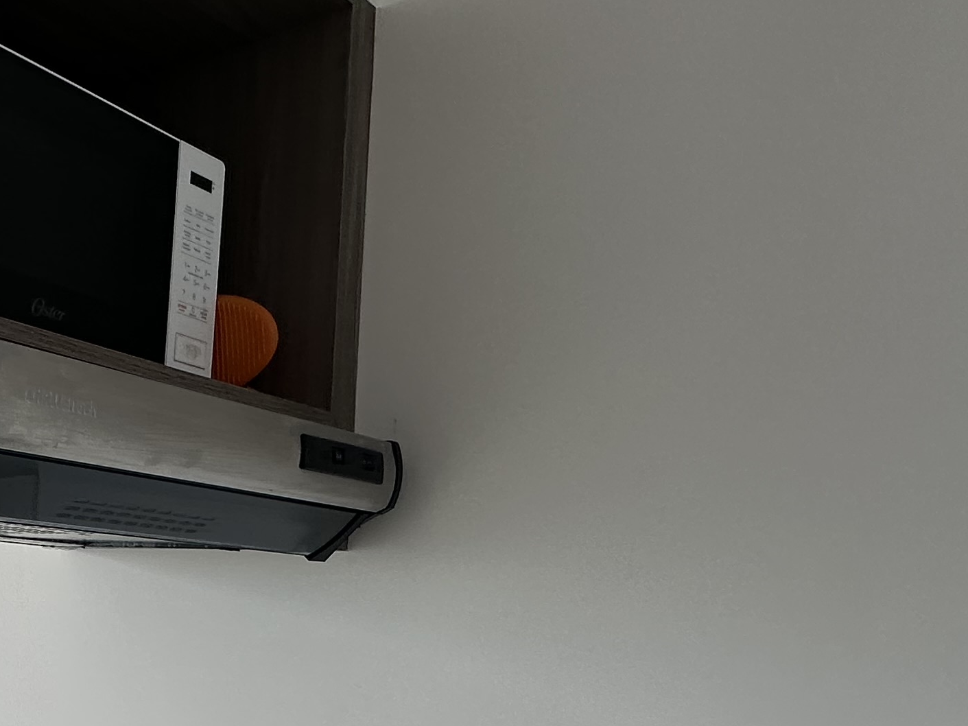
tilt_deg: +2.1
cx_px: -52
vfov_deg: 34.7
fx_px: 1118
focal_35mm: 40
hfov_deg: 39.7
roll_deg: +0.9
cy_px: 596
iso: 40
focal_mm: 2.22
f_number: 2.2
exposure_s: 1/134
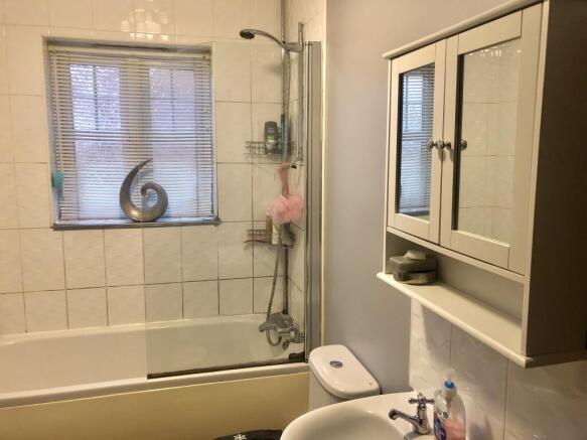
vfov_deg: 49.7
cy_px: 220
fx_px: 475
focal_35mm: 28
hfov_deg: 63.5
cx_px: 294
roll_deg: +0.5
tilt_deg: -6.8
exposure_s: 1/14
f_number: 1.8
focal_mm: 4
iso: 100
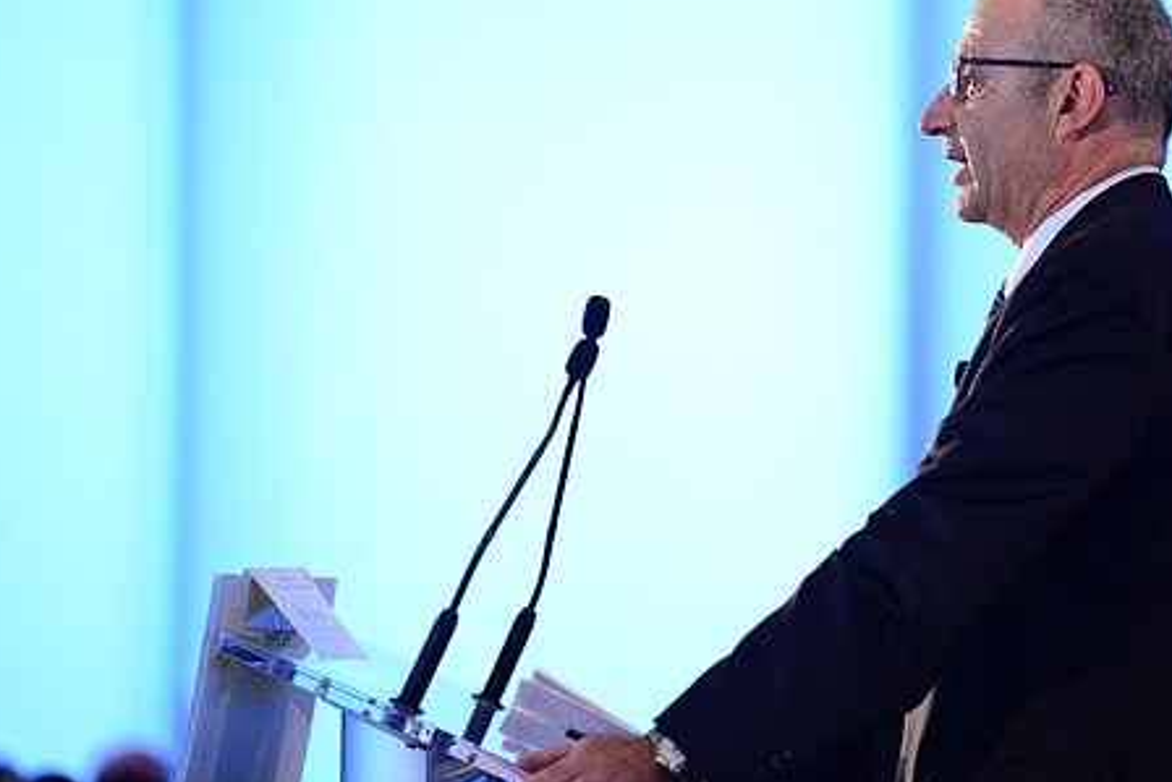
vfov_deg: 5.3
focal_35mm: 259
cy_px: 294
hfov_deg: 7.9
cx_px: 675
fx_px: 8434
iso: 4000
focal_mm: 200
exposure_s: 1/125
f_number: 2.8
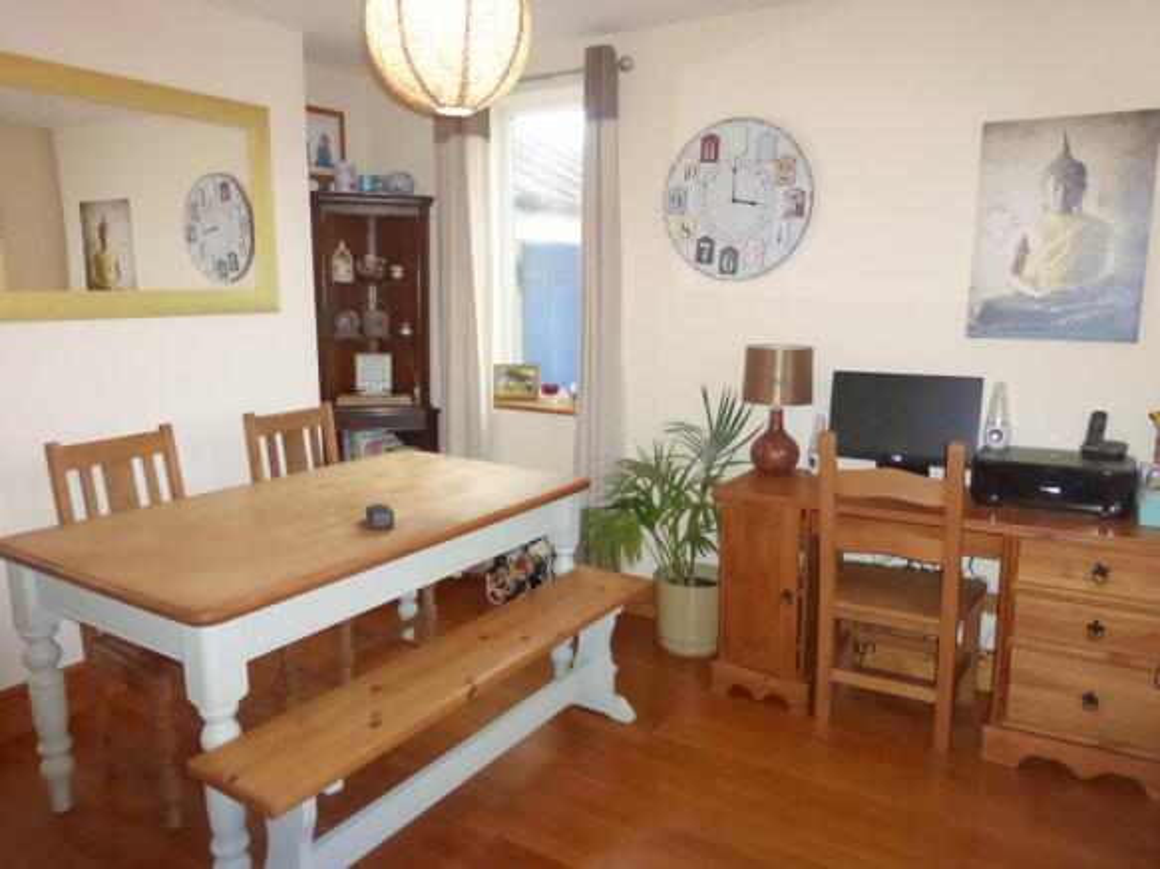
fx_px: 804
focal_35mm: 24
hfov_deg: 71.6
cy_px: 434
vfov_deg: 56.8
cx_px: 580
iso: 800
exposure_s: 1/60
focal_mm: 4.3
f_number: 3.3
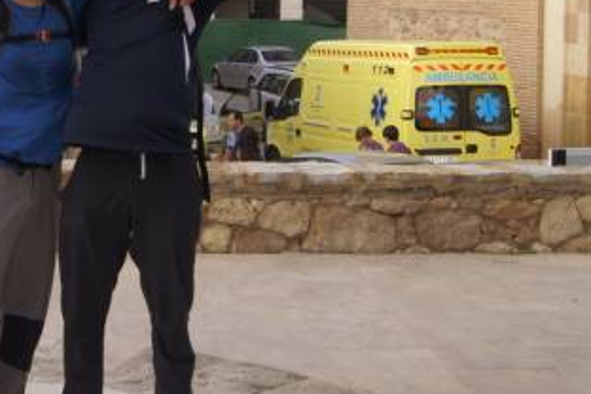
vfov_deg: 13.8
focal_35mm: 98
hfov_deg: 20.3
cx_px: 38
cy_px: -5
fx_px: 1609
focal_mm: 24
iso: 200
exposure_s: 1/160
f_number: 11
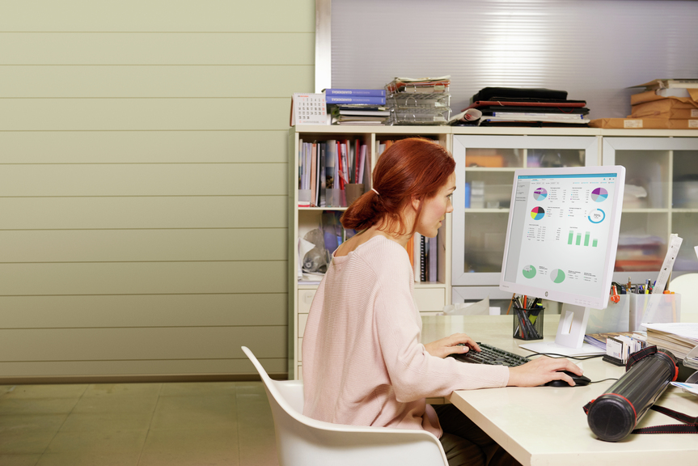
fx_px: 970
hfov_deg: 39.6
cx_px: 349
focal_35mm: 50
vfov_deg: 27.0
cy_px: 233
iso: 800
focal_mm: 50
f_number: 5.6
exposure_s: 1/30
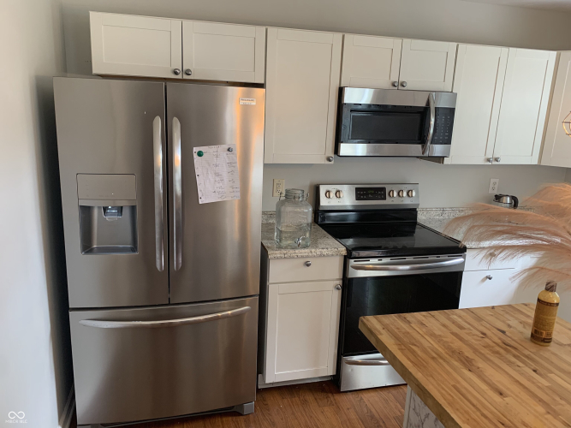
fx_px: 429
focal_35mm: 26
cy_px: 214
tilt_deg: -14.0
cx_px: 286
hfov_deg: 67.3
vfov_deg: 53.0
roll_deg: -2.2
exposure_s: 1/60
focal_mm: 4.25
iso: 100
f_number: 1.8
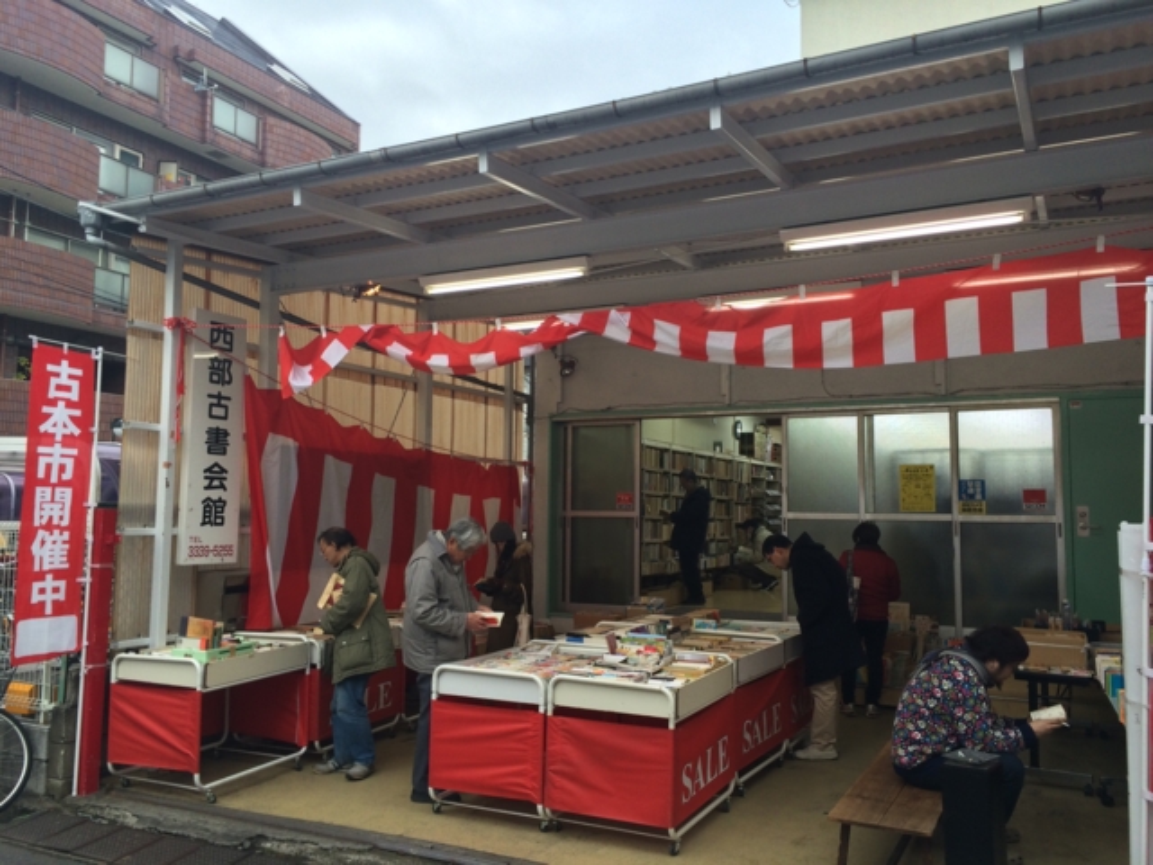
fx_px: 966
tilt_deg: +4.7
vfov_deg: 48.2
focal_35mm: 29
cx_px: 576
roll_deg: +0.6
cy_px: 432
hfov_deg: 61.7
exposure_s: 1/120
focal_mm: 4.15
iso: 50
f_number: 2.2
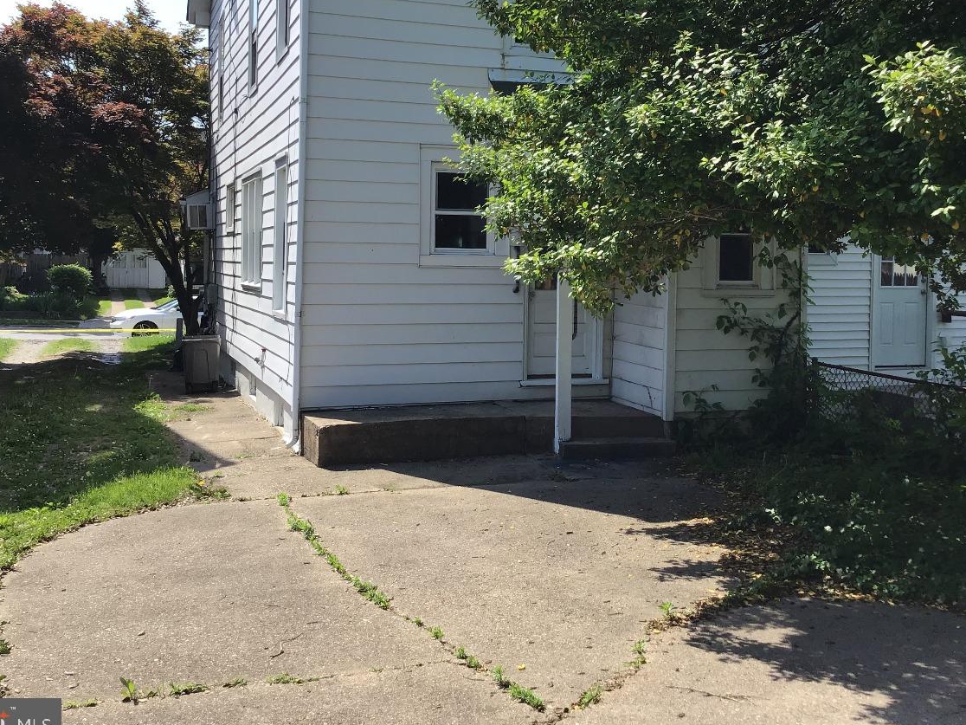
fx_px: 1116
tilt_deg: -1.4
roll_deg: -1.3
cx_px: 533
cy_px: 280
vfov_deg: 35.8
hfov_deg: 46.7
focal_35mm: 40
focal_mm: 3.3
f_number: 2.4
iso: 25
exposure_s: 1/727
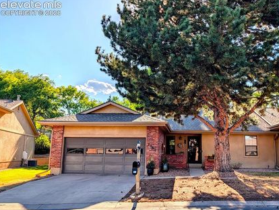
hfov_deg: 61.2
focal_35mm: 29
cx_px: 166
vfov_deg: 48.2
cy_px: 113
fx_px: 234
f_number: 1.68
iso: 19
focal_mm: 6.9
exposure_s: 1/8772
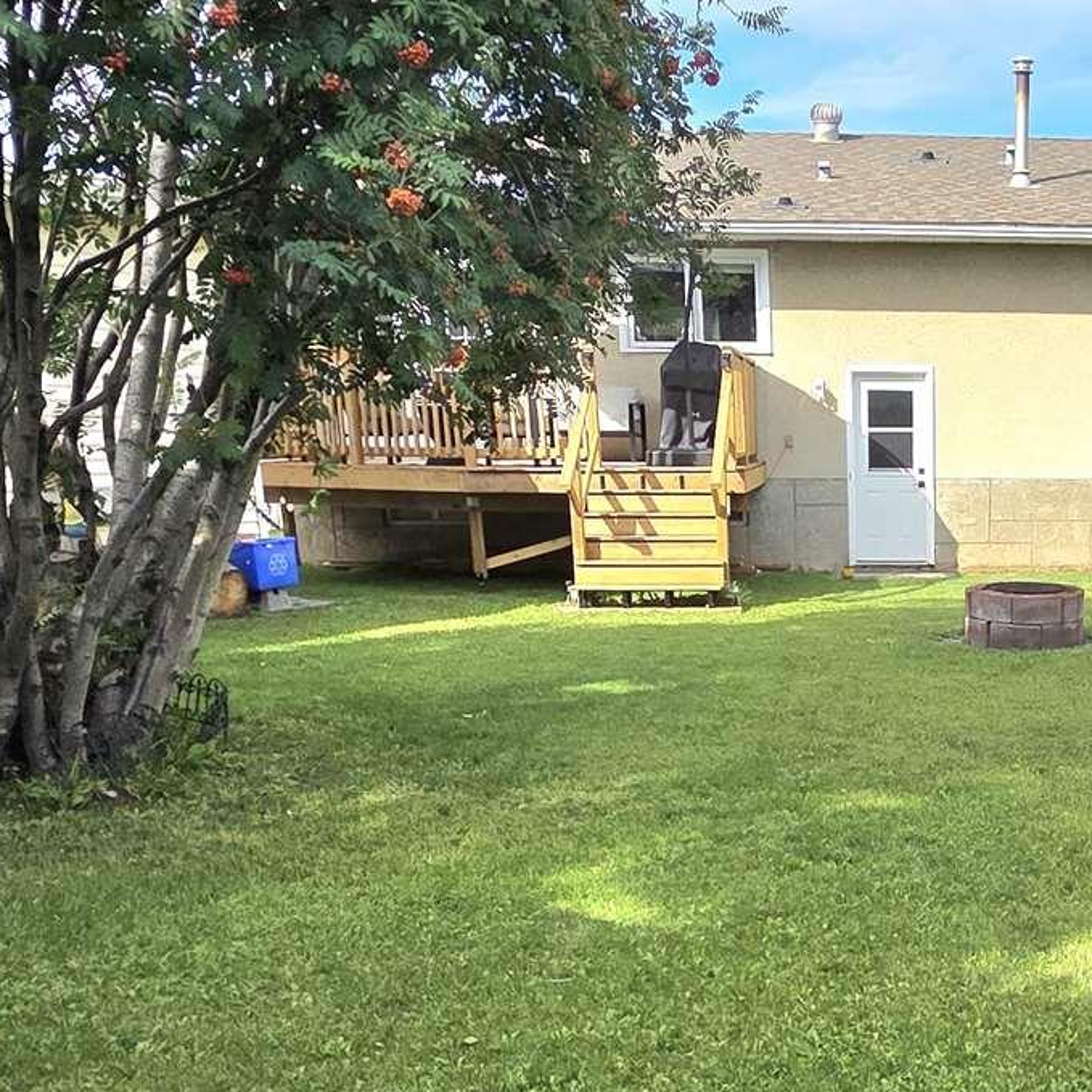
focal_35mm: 39
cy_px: 849
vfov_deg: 41.3
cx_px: 989
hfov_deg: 39.6
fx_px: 1392
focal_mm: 2.2
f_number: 2.2
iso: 50
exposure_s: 1/1250
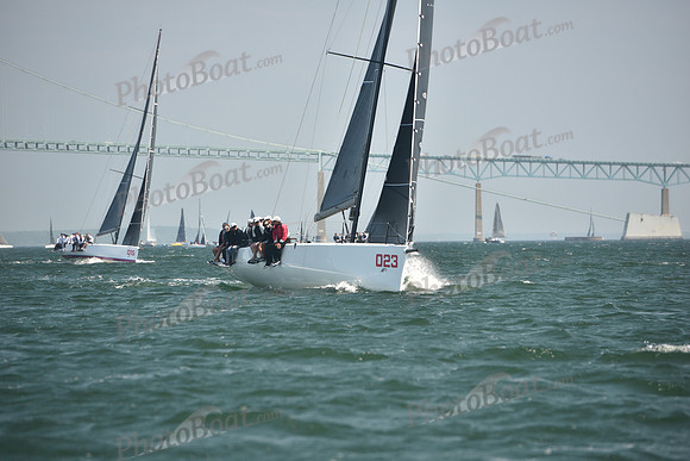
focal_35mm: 200
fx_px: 3834
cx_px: 345
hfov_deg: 10.3
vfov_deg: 6.9
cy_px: 230
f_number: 4.5
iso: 250
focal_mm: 200
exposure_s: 1/640
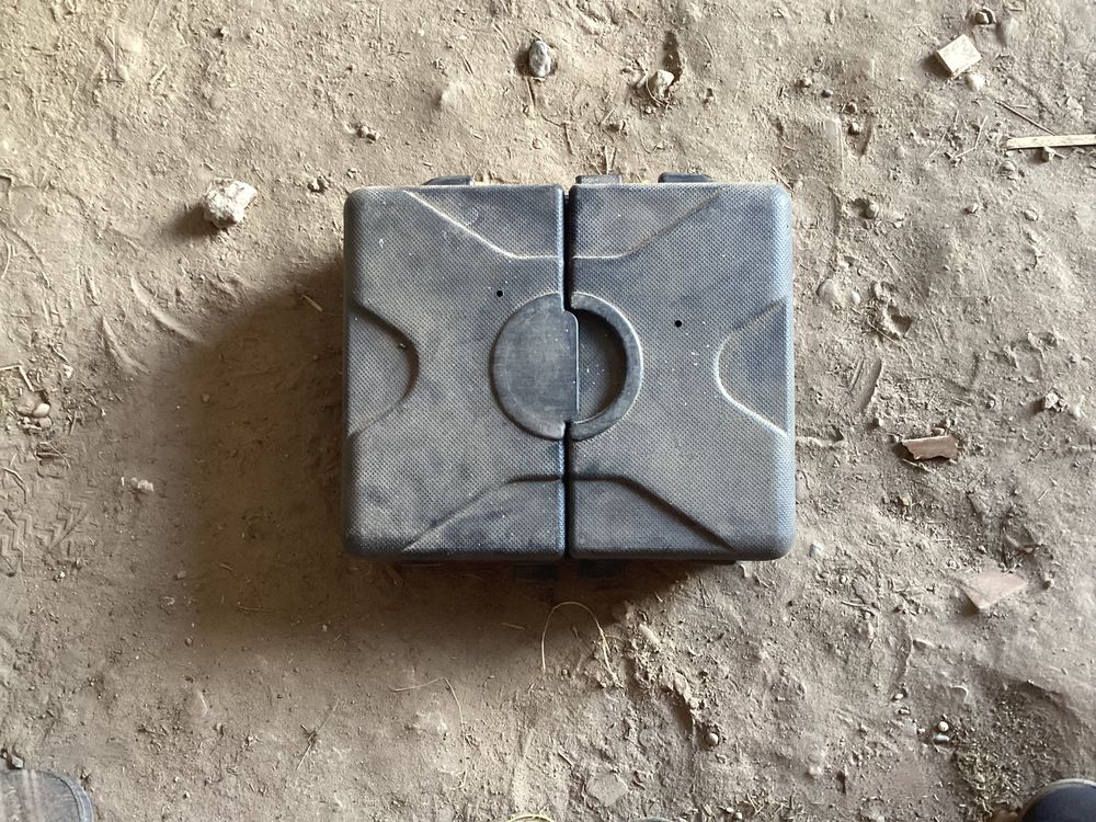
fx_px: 982
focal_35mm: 31
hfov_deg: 58.4
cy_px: 411
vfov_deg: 45.4
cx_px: 548
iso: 200
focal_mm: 3.3
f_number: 2.4
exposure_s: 1/50
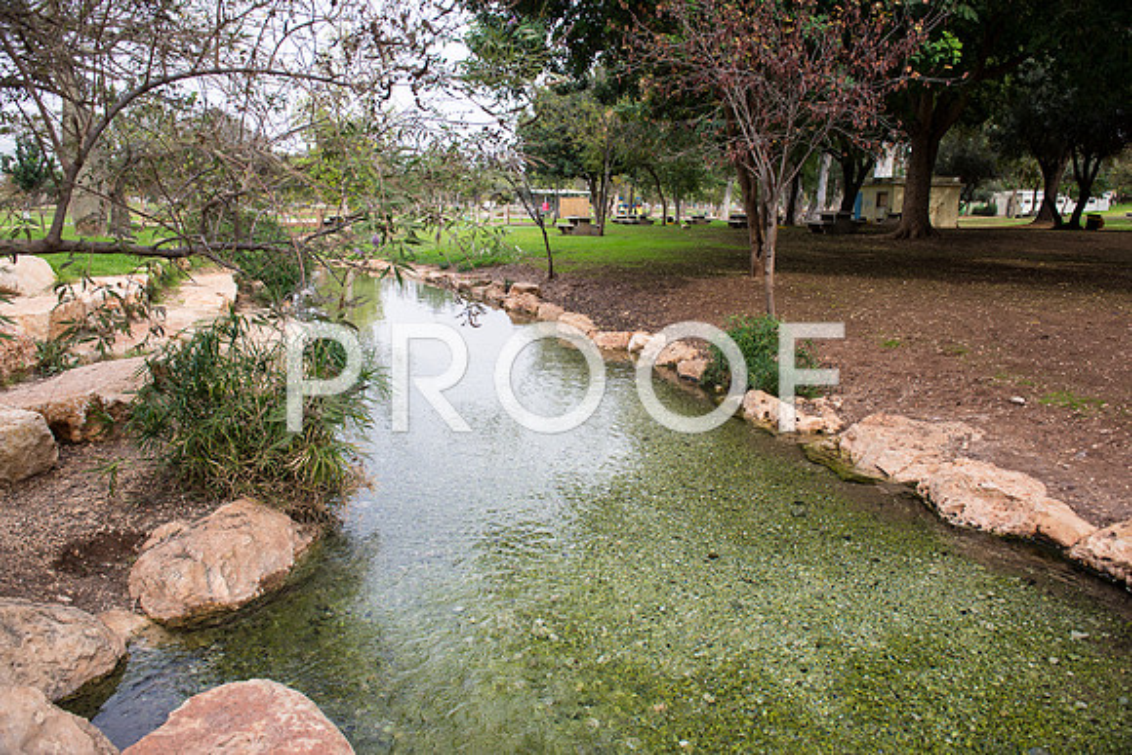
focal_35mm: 24
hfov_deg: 73.7
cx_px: 566
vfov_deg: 53.2
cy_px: 378
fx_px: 755
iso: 100
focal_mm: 24
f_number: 3.5
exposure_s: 1/320
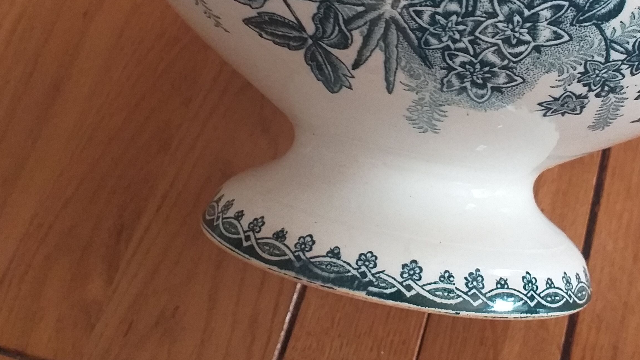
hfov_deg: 40.1
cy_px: 55
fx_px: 866
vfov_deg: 23.1
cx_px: 422
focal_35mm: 51
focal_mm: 3.6
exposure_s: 1/33
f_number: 1.9
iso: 250
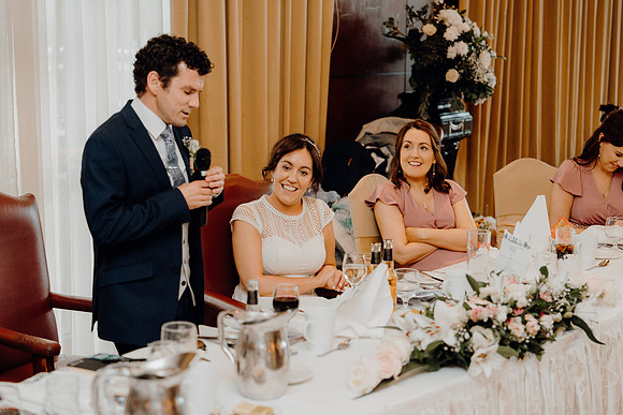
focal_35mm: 70
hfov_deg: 28.8
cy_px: 208
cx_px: 312
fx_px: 1212
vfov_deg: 19.5
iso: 1250
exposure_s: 1/200
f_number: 2.8
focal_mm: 70
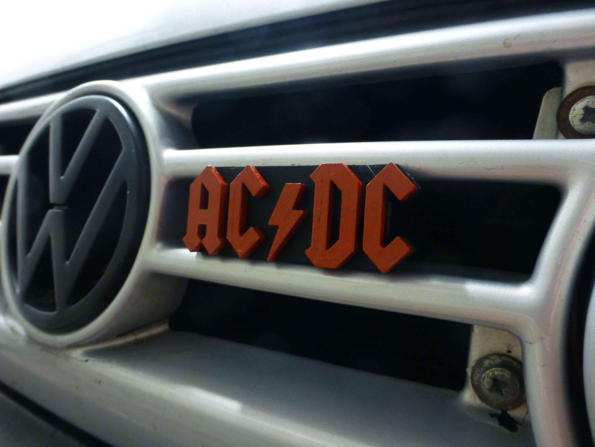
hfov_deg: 69.4
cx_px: 298
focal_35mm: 25
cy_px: 224
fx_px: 430
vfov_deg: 54.9
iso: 400
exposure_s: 1/6
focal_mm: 4.3
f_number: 3.3
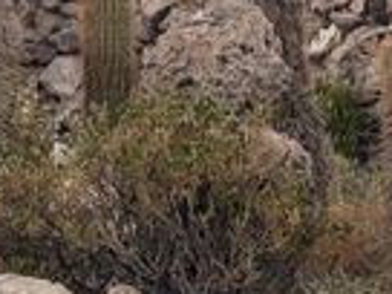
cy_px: -3
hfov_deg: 7.9
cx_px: -363
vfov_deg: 6.2
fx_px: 2718
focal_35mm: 240
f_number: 1.89
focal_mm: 5.43
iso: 46
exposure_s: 1/1372
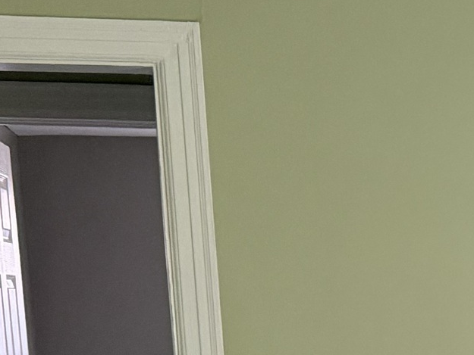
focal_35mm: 118
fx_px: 1616
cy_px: 482
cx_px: 936
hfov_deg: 14.1
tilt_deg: -7.2
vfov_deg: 12.1
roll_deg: +1.1
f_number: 1.78
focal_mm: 6.76
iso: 500
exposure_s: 1/60
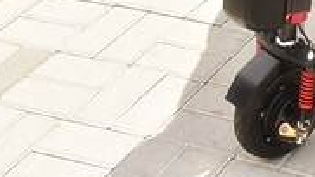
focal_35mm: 138
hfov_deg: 14.1
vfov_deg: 8.2
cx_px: 529
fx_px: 1152
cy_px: -224
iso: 4000
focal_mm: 32
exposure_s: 1/1250
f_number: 18
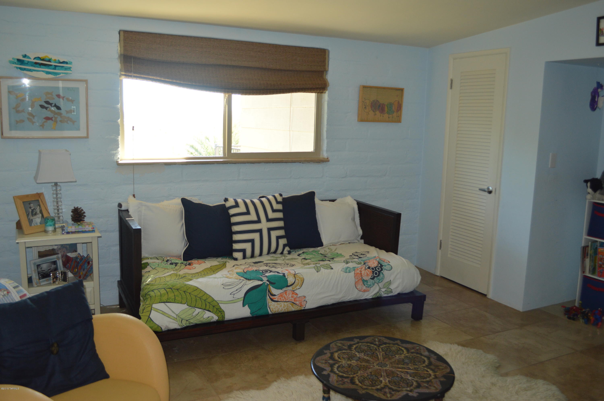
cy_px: 200
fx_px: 503
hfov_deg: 62.0
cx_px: 302
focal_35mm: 30
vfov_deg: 43.5
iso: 400
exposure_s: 1/60
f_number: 4
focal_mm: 20
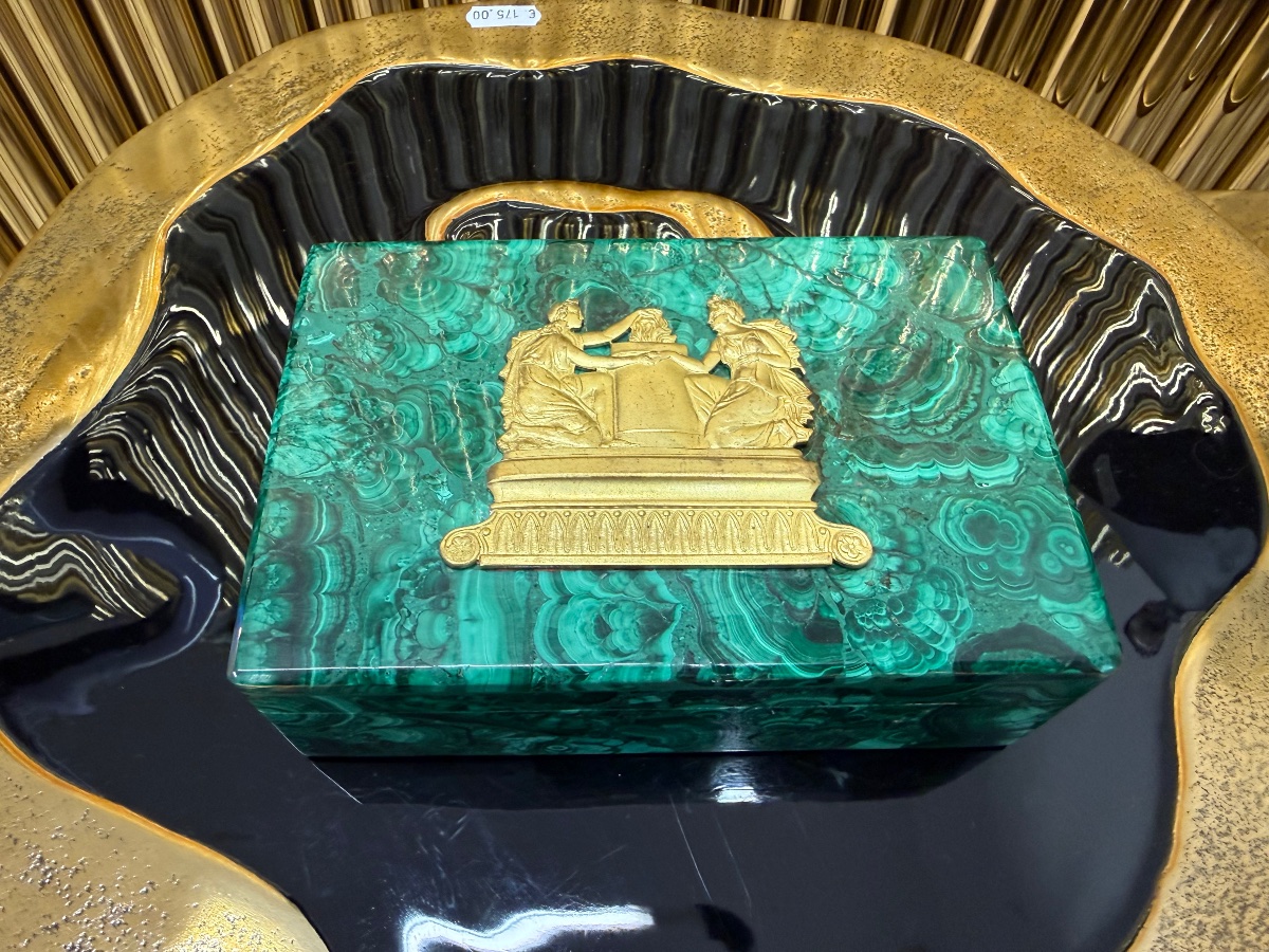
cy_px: 476
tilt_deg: -57.9
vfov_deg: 56.8
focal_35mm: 24
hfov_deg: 71.6
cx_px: 634
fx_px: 880
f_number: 2.2
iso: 200
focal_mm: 2.22
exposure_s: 1/50
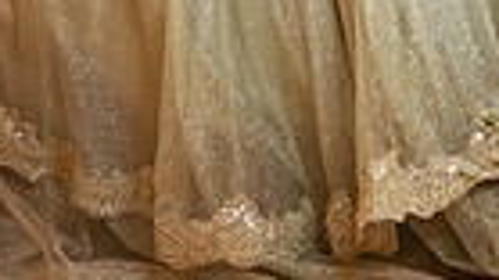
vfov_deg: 5.9
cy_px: -377
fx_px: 2592
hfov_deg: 11.0
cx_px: 406
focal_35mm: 196
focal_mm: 58
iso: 3200
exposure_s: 1/400
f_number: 1.4
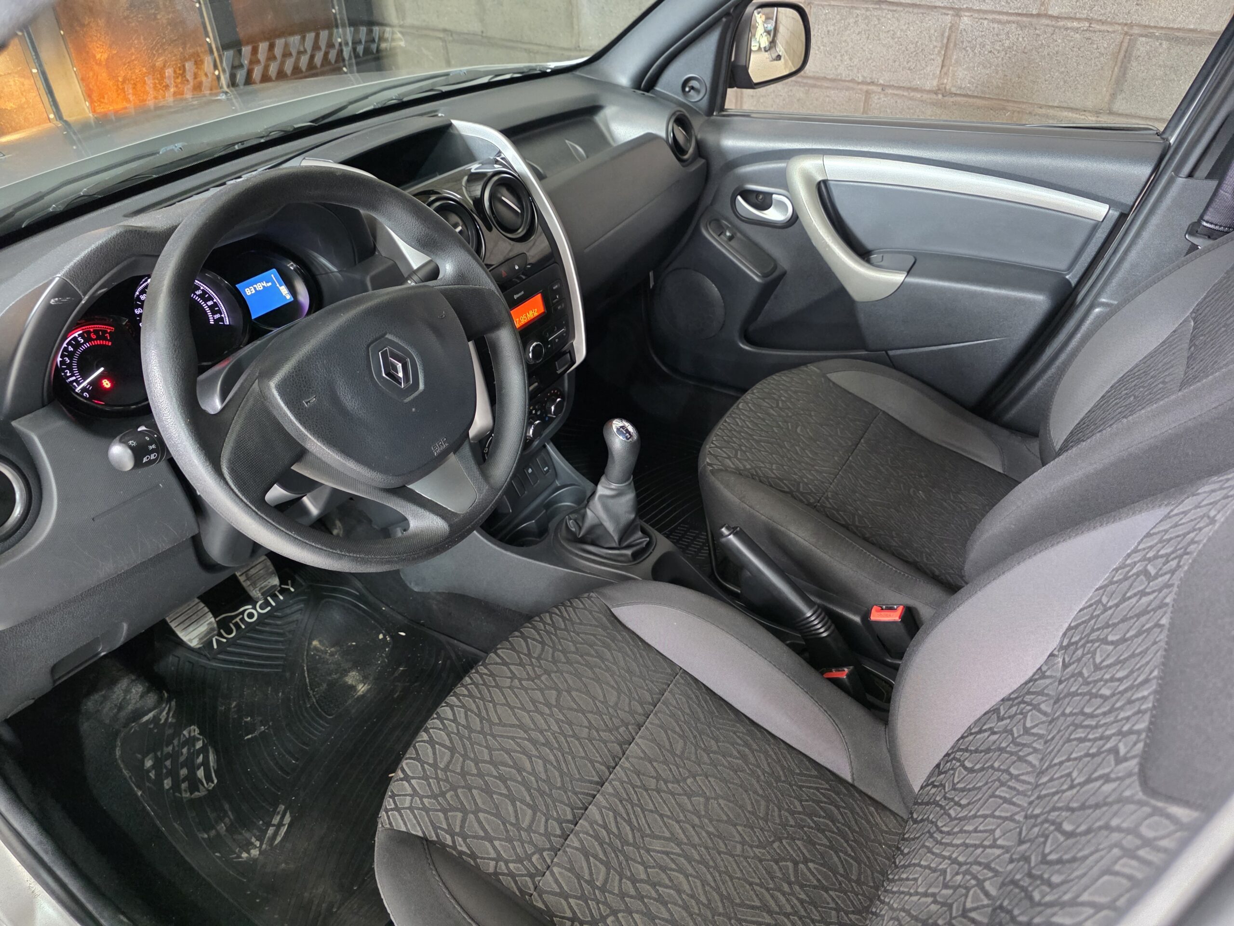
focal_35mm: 23
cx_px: 617
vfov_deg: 58.9
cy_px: 463
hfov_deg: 73.9
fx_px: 820
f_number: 1.7
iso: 1600
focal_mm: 6.3
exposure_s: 1/50
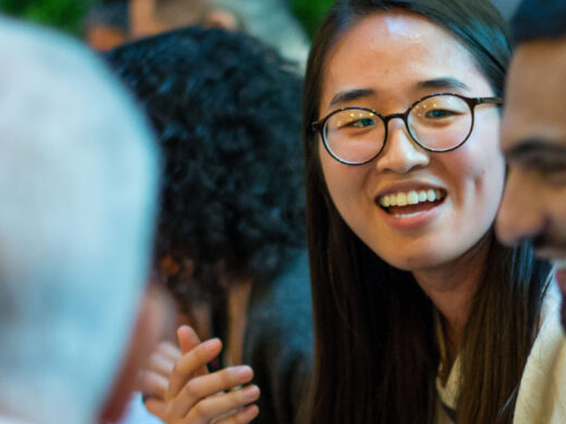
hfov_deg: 13.8
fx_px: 2338
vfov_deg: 10.4
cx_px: 401
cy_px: 307
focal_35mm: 143
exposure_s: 1/30
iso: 2000
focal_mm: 50
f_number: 1.6
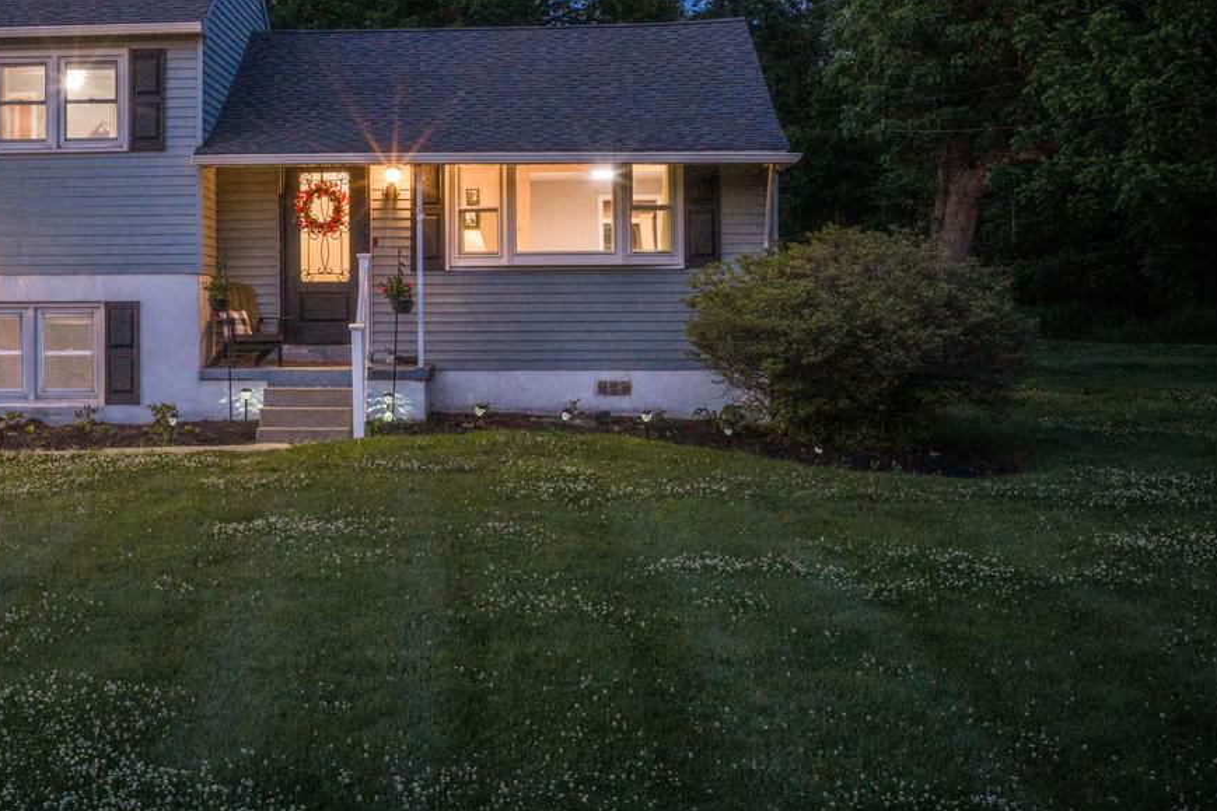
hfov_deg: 29.8
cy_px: 257
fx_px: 2231
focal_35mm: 66
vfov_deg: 20.5
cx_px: 230
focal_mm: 14.45
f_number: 4
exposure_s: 1/10
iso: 800
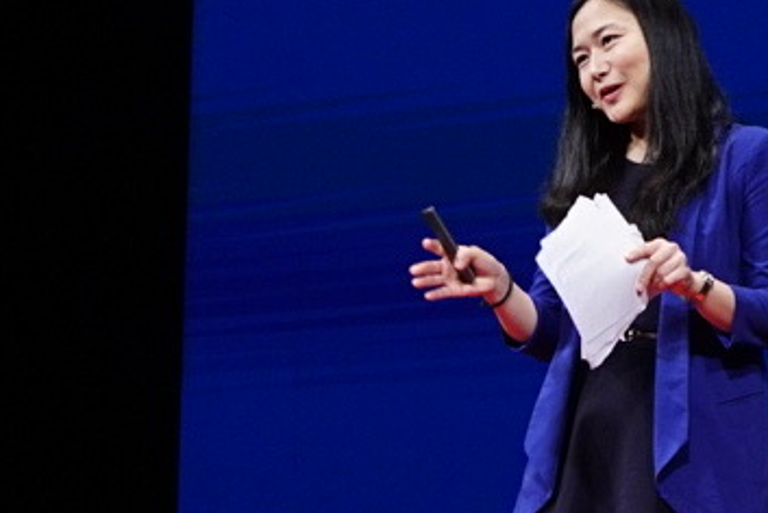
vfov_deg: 7.5
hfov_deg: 11.1
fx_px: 3907
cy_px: -107
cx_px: 794
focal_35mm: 183
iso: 1600
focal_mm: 40
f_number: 4
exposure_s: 1/100
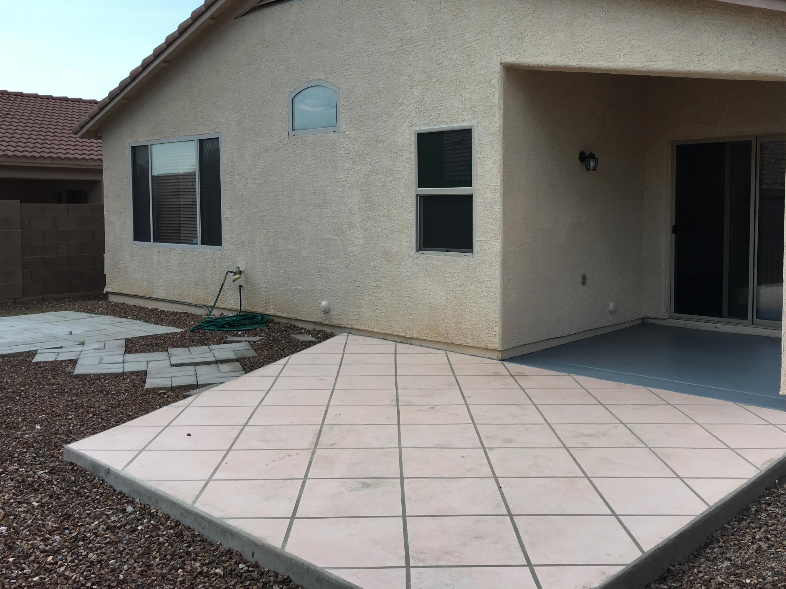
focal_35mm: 33
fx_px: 749
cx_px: 442
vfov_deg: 42.9
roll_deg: +0.0
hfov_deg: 55.2
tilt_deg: -1.8
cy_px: 258
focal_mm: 4.15
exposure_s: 1/845
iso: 25
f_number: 2.2
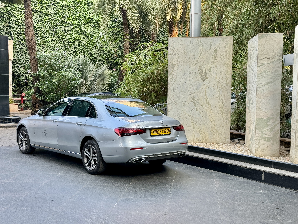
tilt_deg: -4.2
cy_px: 112
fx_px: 413
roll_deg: -0.7
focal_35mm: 48
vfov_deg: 30.3
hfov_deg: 39.7
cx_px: 149
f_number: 1.78
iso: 50
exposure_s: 1/214
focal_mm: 6.86
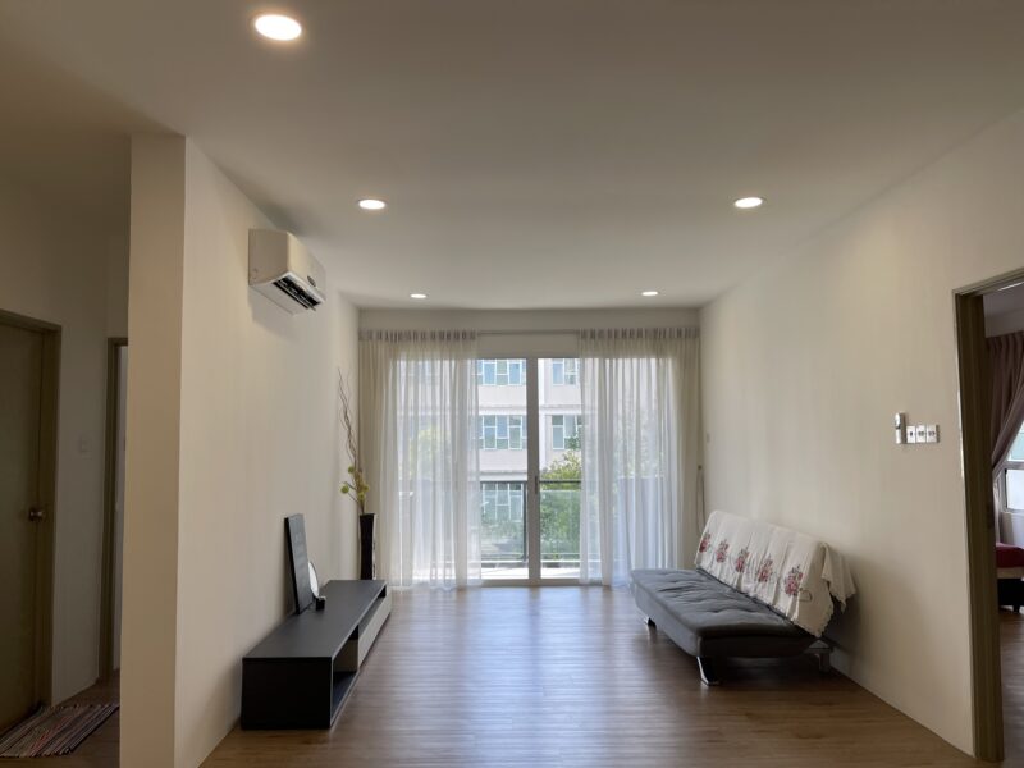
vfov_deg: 54.9
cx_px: 512
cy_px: 384
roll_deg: -0.1
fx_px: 740
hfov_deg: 69.4
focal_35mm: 25
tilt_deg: +4.0
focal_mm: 5.1
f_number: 1.6
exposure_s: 1/126
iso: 32
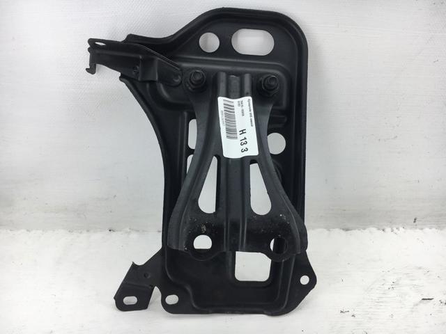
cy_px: 167
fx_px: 374
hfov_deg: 61.7
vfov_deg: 48.2
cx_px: 223
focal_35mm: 29
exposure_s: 1/137
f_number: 2.2
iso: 25
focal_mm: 4.15
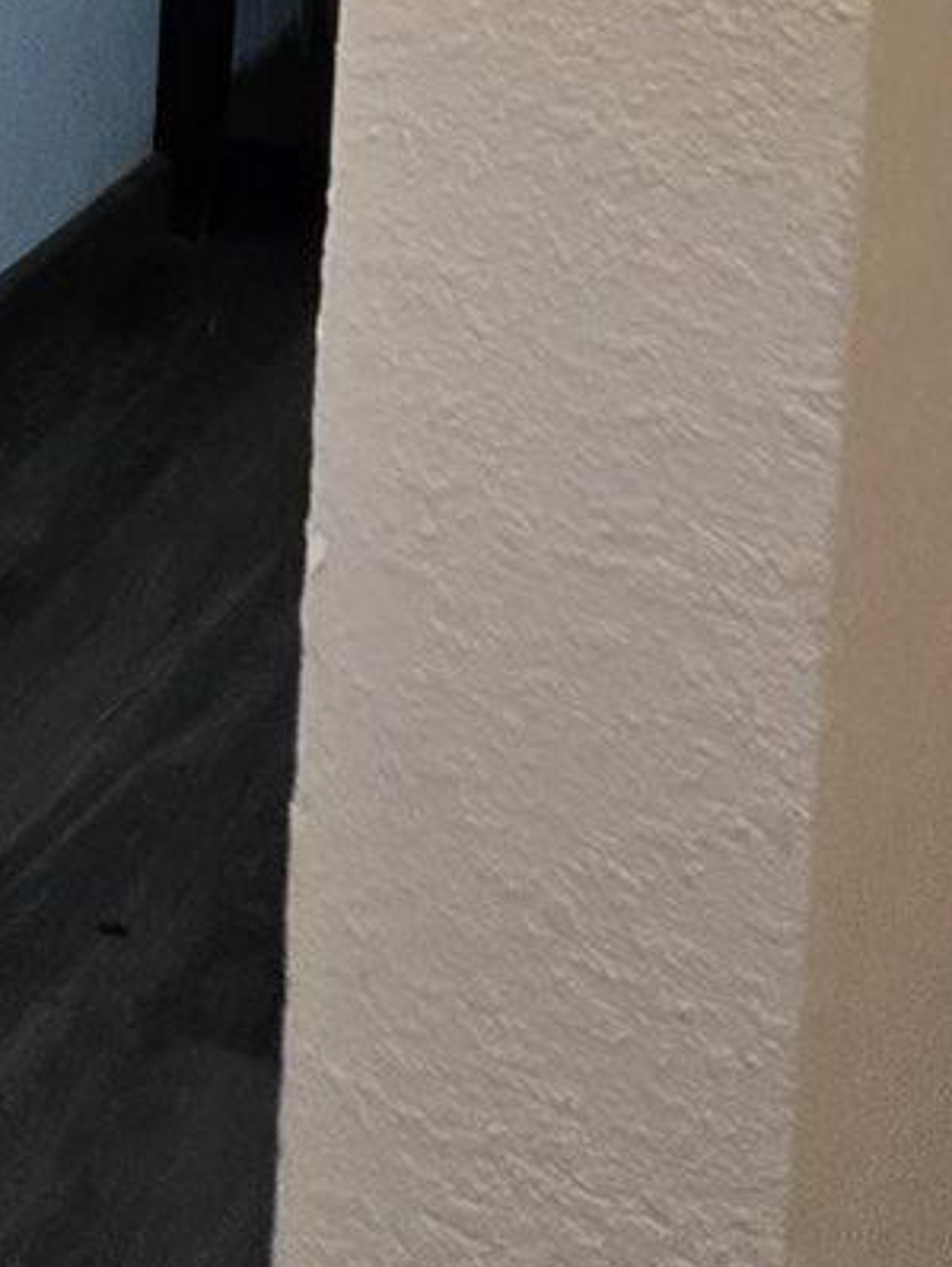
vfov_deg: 13.8
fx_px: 4872
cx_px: -898
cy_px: -678
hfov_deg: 10.3
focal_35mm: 133
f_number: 1.8
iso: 160
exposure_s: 1/120
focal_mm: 5.4
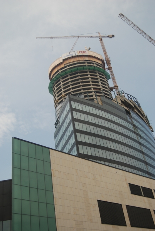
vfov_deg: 46.3
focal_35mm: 42
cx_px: 78
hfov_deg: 32.0
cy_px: 116
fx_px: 270
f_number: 4.2
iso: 100
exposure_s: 1/400
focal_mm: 28
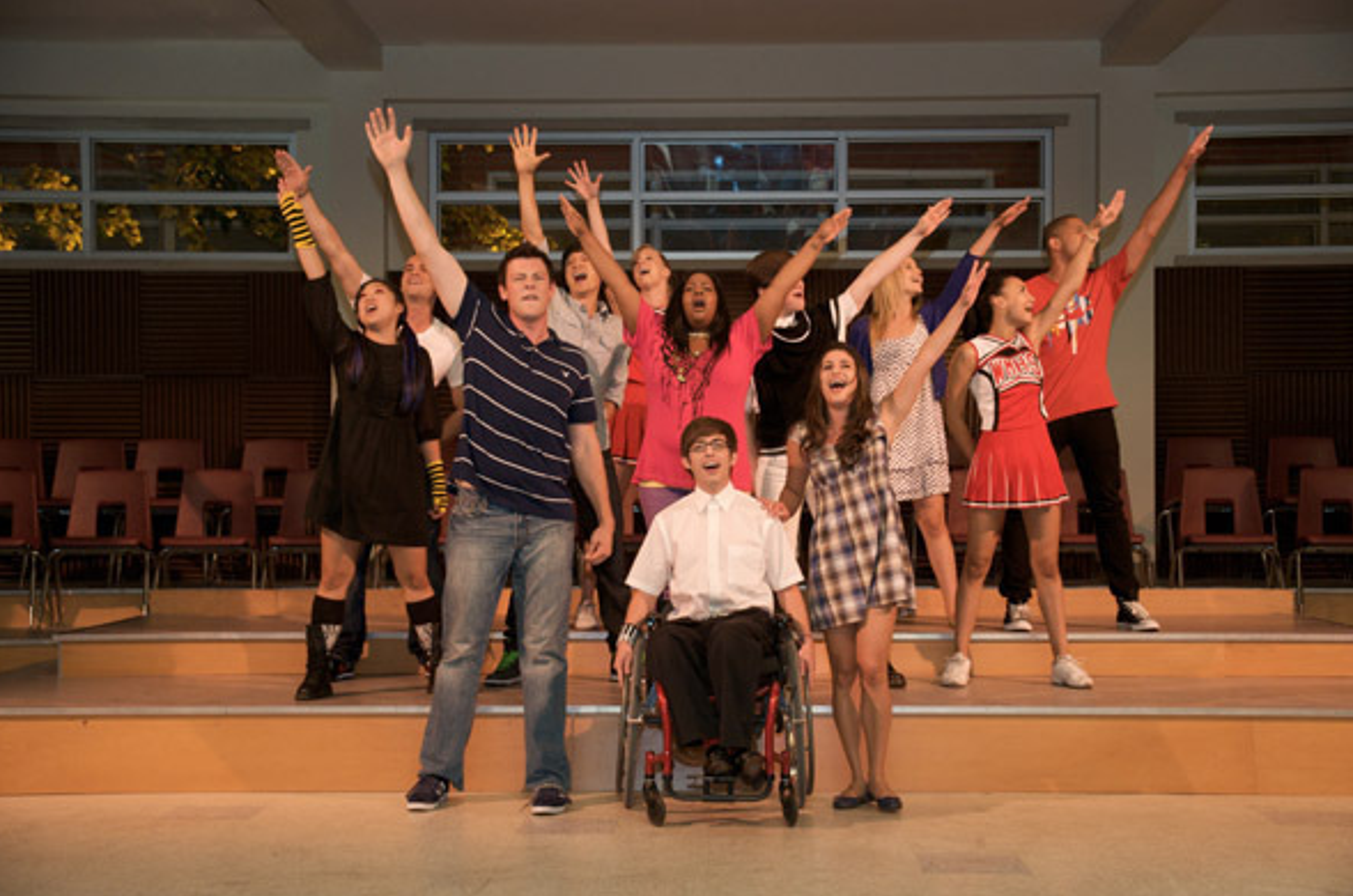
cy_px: 454
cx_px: 682
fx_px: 1988
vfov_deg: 25.4
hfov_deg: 37.6
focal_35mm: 53
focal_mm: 52
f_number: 7.1
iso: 1000
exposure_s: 1/100
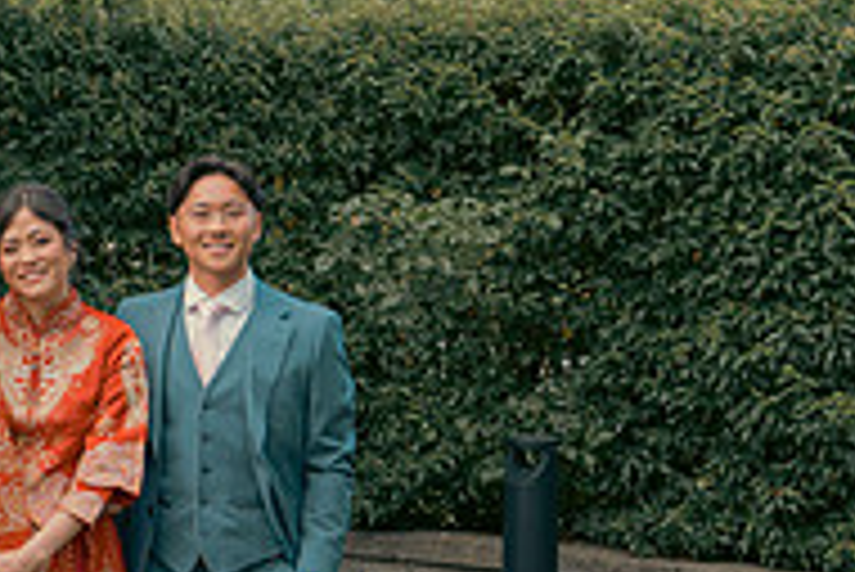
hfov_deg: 18.5
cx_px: -198
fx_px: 2472
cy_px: 286
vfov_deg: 13.2
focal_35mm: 104
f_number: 5.6
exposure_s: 1/160
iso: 400
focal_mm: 34
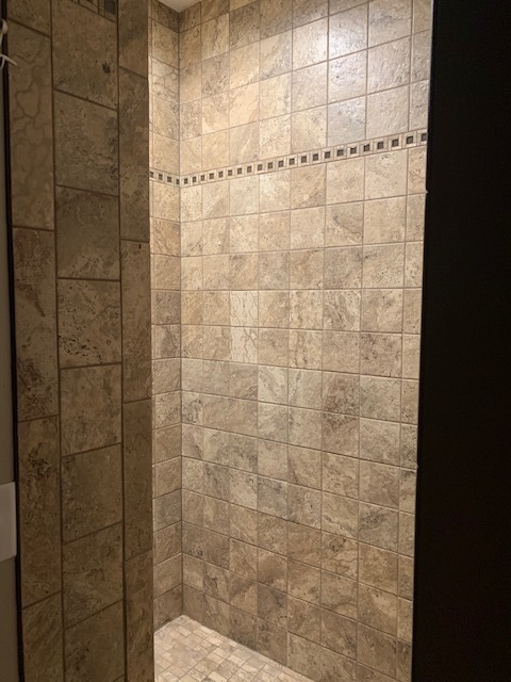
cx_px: 256
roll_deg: -0.1
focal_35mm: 26
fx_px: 512
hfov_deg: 53.1
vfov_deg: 67.3
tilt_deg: -3.2
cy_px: 341
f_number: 1.8
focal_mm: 4.25
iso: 320
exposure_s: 1/40
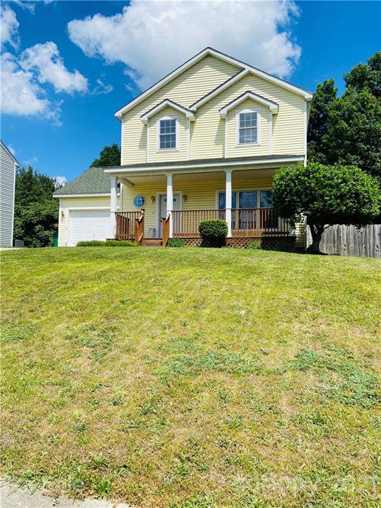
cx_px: 190
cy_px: 254
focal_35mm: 26
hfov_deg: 53.1
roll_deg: -1.8
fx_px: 382
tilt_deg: +4.7
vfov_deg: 67.3
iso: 32
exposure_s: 1/3497
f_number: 1.8
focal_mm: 4.25
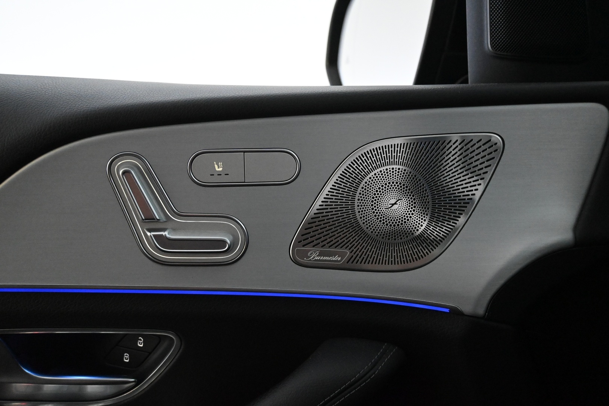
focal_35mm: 32
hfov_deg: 59.5
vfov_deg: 41.7
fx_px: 533
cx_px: 304
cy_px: 203
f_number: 4
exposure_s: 1/60
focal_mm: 21
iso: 6400
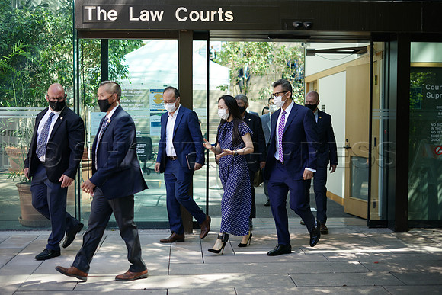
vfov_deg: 27.0
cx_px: 221
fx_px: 614
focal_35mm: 50
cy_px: 148
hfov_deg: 39.6
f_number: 2
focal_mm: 50
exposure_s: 1/500
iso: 200
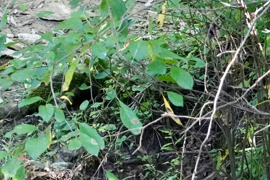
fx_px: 2603
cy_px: -4
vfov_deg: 4.0
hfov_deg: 5.9
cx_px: -120
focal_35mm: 347
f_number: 5.6
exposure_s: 1/160
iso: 5000
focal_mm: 60
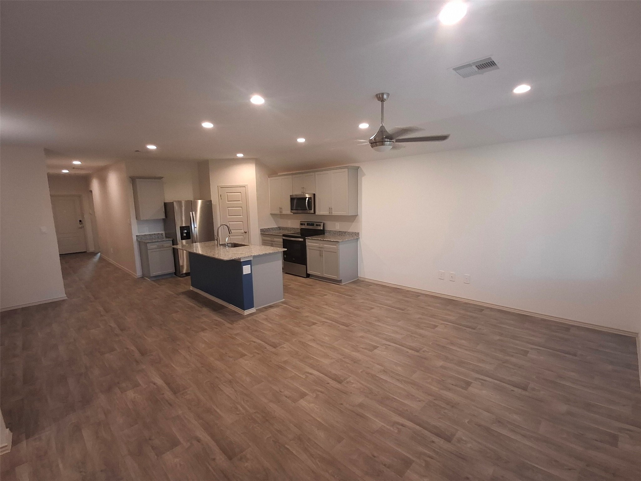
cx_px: 320
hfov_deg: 94.5
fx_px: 296
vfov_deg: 78.1
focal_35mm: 16
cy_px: 240
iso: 125
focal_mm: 1.64
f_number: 2.2
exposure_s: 1/40
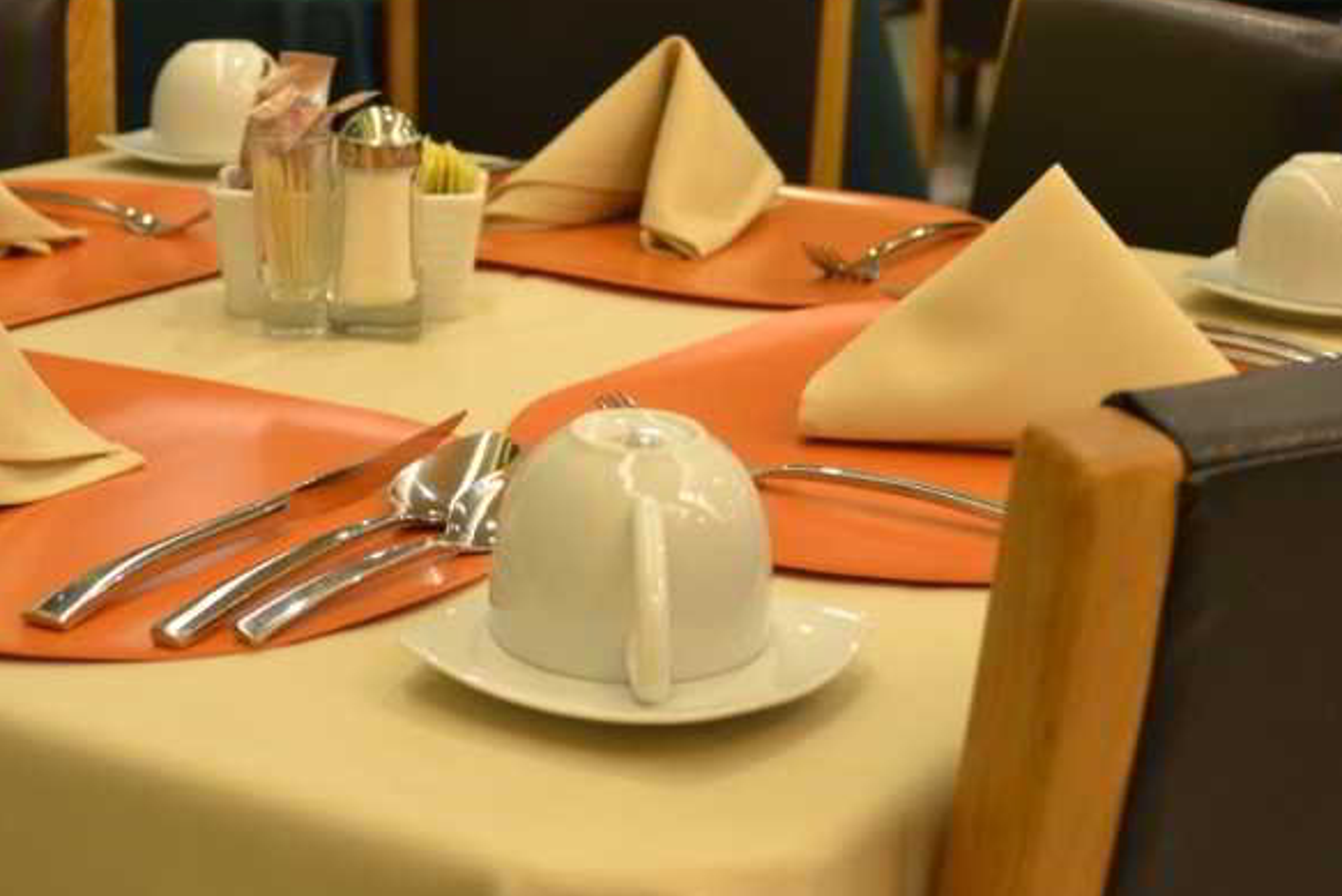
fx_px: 2610
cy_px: 359
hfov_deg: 28.8
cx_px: 548
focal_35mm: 70
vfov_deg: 19.4
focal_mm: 34
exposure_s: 1/2
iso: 400
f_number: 5
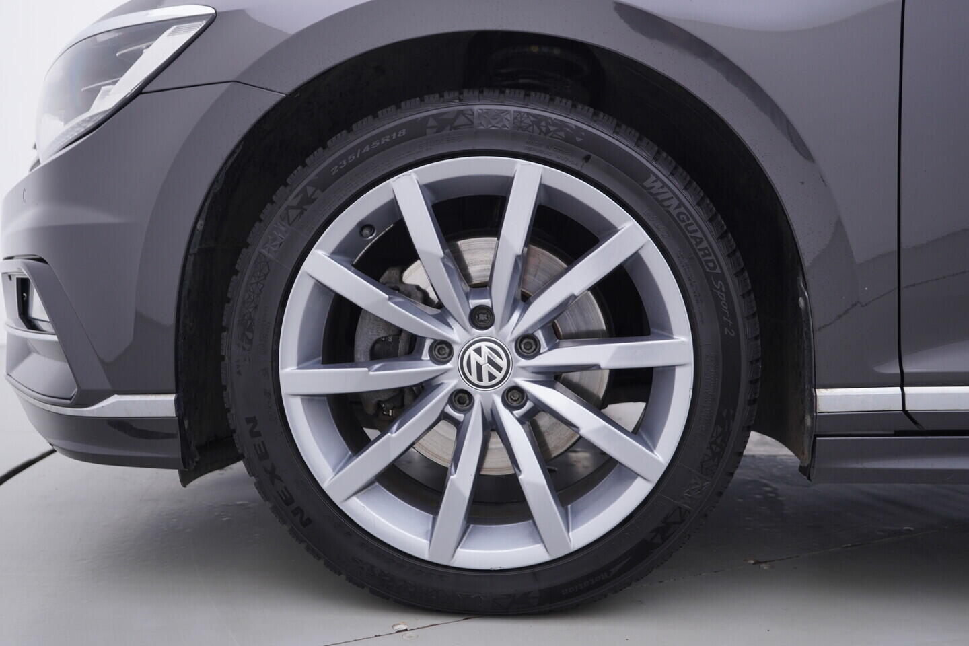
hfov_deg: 53.1
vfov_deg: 36.9
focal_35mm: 36
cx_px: 484
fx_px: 969
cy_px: 323
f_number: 3.5
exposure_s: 1/60
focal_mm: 24
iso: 125
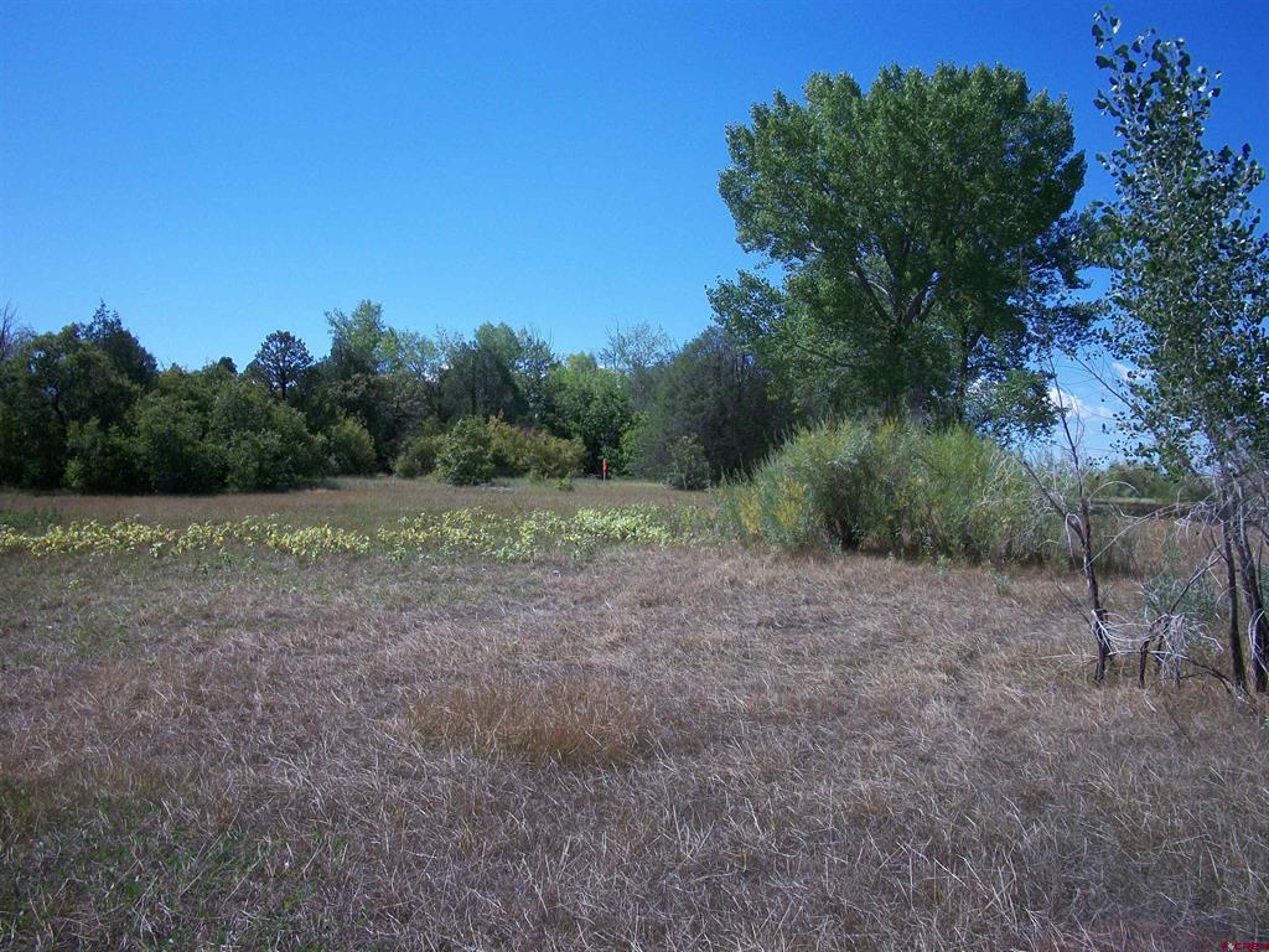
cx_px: 634
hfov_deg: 52.6
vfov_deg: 40.7
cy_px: 476
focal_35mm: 35
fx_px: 1283
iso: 80
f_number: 5.6
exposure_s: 1/400
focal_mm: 6.3
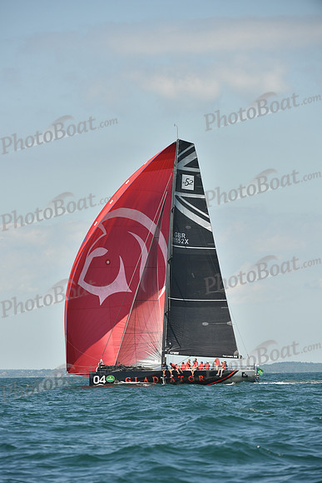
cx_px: 161
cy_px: 242
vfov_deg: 7.6
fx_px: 3620
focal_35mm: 270
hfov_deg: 5.1
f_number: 7.1
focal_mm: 270
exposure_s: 1/1000
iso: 250
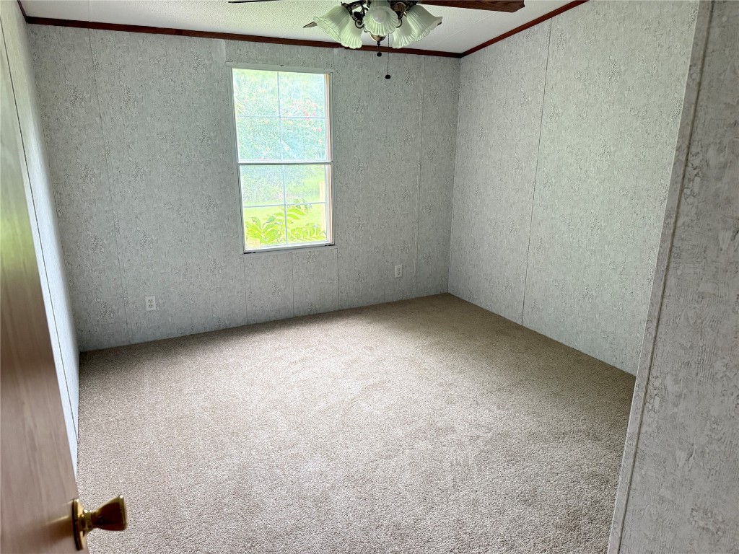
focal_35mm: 24
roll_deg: -0.7
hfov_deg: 71.6
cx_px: 370
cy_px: 277
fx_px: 512
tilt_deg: -15.6
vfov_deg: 56.8
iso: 800
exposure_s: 1/60
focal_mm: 6.76
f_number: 1.78
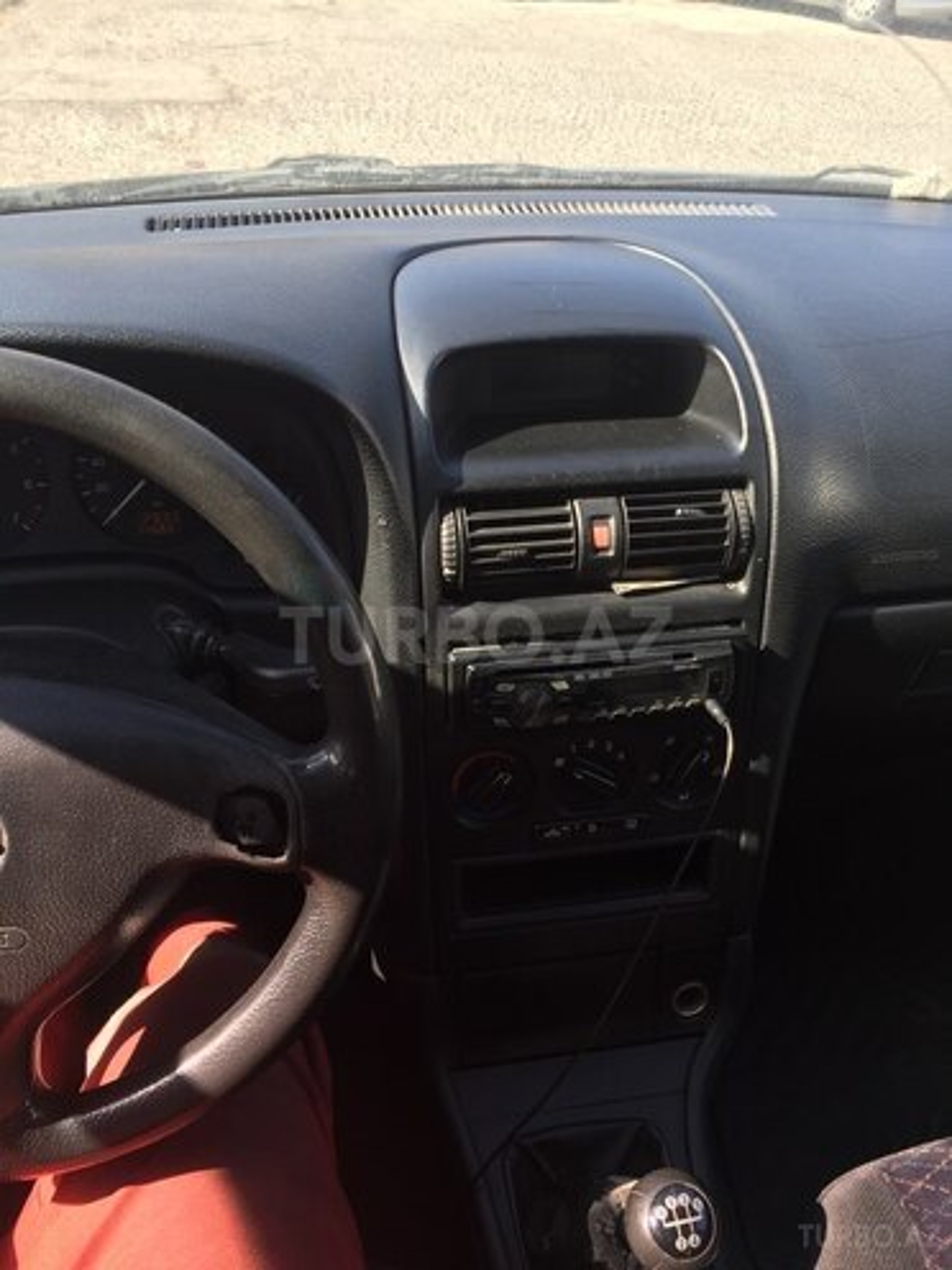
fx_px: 1063
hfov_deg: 48.2
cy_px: 635
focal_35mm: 29
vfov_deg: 61.7
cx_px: 476
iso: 32
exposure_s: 1/197
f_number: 2.2
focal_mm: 4.15
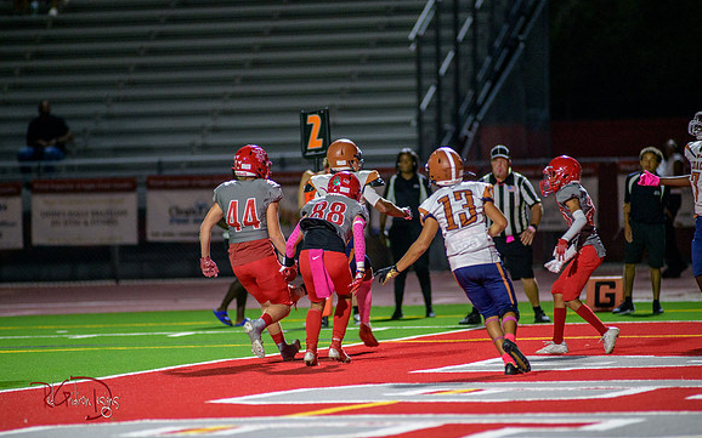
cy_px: 223
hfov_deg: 6.8
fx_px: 5872
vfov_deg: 4.3
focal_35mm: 307
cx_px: 351
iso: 2000
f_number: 2.8
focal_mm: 300
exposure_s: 1/500
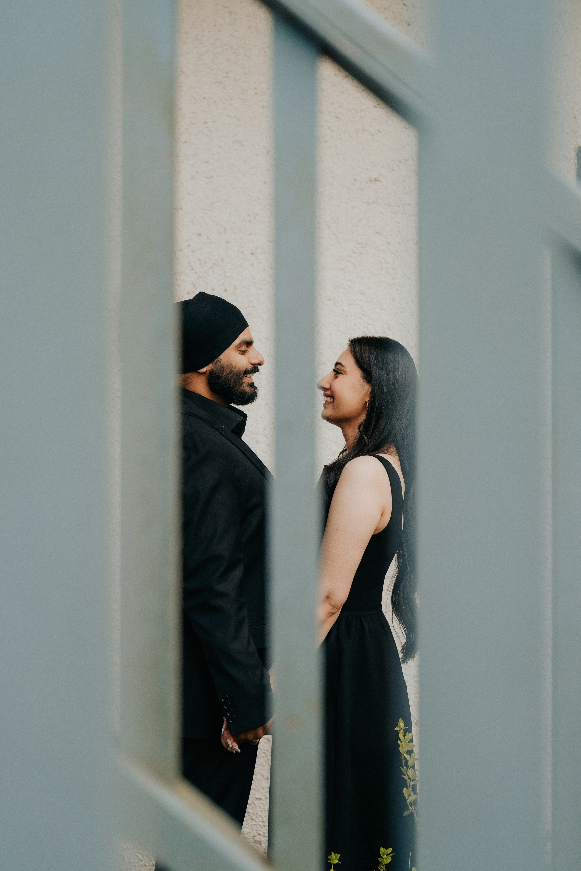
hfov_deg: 18.2
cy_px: 436
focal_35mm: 75
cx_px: 290
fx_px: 1815
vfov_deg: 27.0
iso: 100
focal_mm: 50
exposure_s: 1/640
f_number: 2
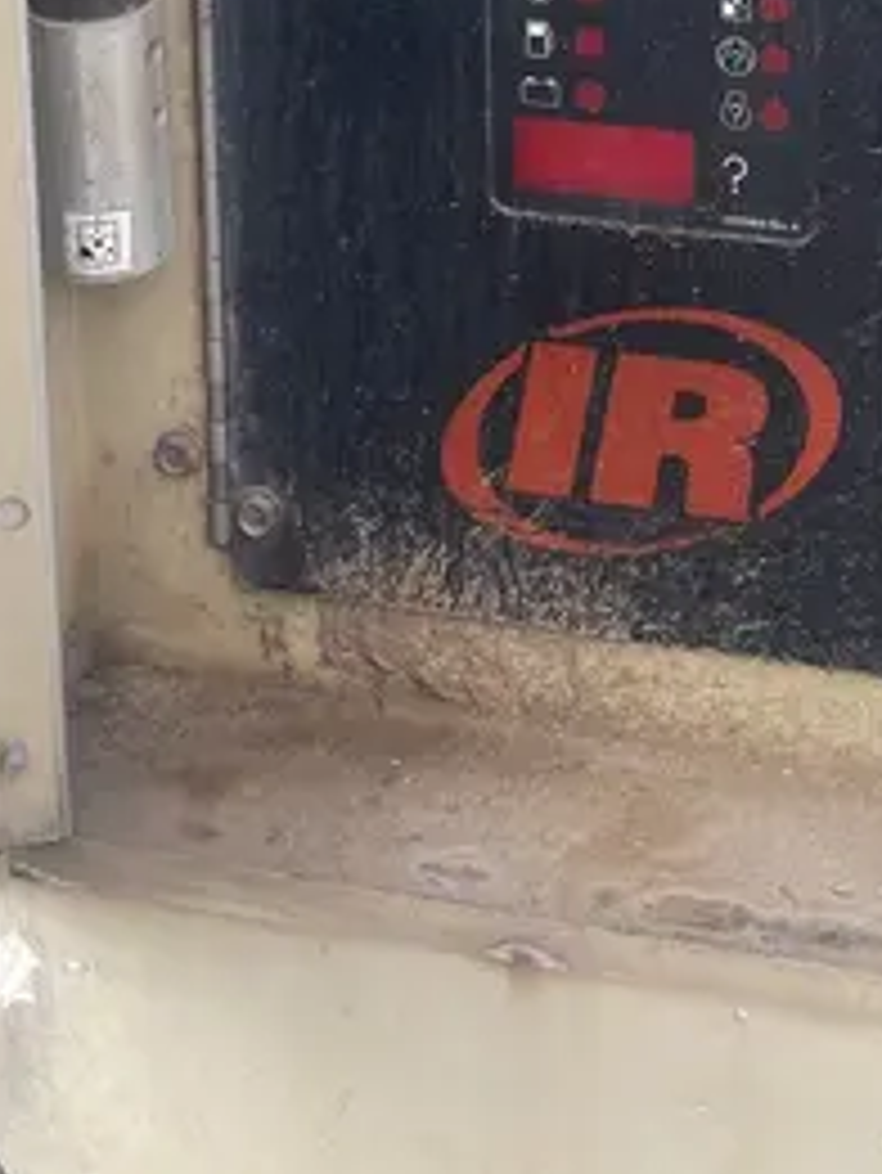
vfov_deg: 23.6
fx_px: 2478
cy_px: -349
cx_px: 778
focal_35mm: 73
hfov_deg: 19.8
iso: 32
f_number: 1.6
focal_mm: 4.2
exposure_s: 1/427
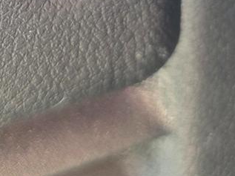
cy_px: -124
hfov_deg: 20.9
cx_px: 59
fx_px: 631
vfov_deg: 14.3
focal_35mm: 93
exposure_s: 1/120
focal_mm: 6.3
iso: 320
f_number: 1.7
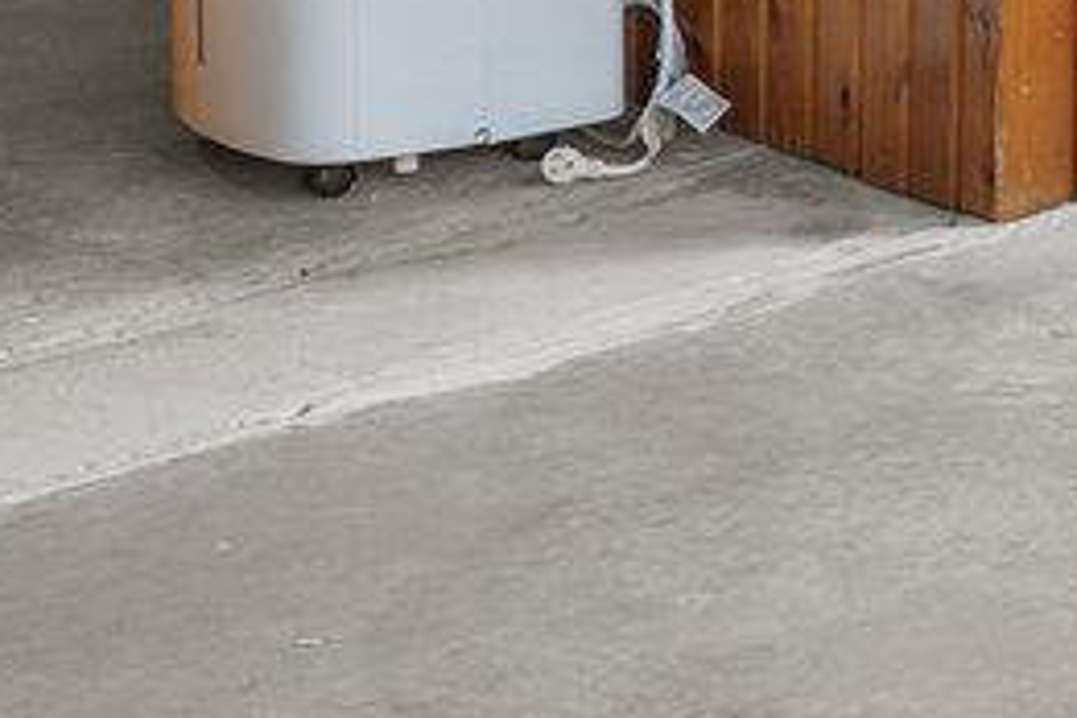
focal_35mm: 188
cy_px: -1108
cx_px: 2917
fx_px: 5624
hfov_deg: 9.3
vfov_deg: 6.8
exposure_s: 1/5
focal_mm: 24
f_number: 8
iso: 400
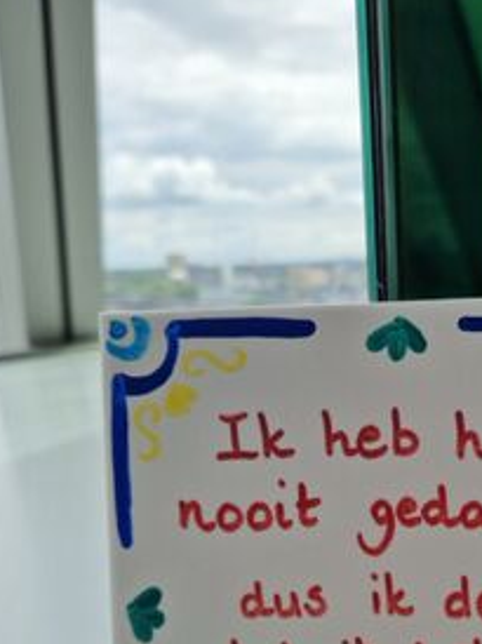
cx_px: 387
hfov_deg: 33.3
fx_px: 781
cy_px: 524
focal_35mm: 42
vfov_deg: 42.6
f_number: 1.8
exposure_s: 1/758
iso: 50
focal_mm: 5.4
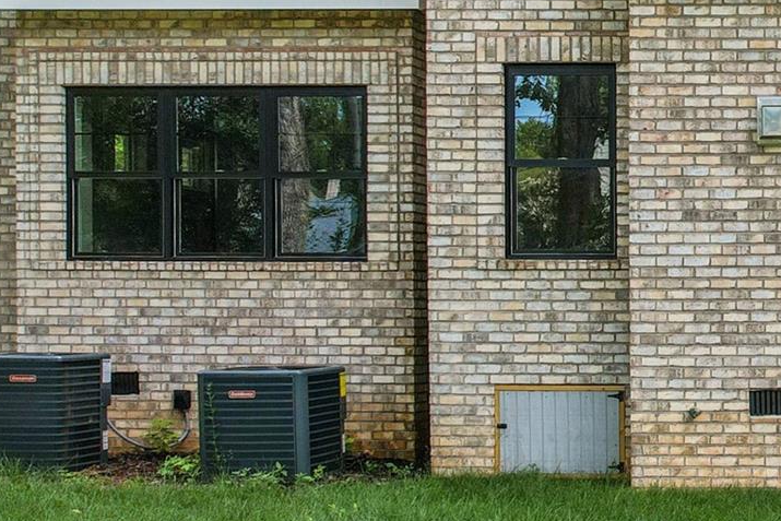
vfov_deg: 21.4
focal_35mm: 63
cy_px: 134
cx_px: 930
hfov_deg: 28.0
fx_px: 1367
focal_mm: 8.4
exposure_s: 1/125
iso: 100
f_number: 2.8
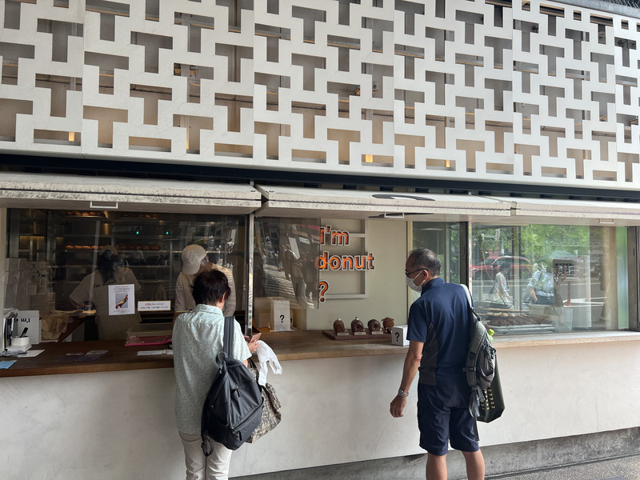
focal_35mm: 26
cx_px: 320
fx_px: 481
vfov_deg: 53.1
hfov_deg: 67.3
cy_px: 240
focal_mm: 5.7
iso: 50
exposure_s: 1/450
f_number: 1.5
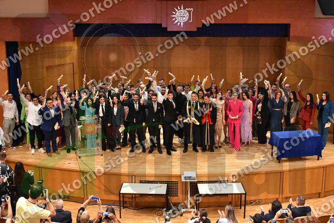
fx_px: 473
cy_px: 112
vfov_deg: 26.5
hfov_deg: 38.9
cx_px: 167
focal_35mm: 51
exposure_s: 1/100
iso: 11400
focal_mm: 34
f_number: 5.6
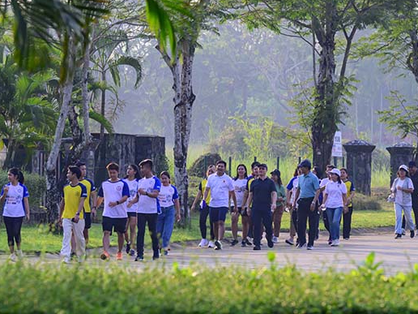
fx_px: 4323
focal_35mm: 358
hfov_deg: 5.5
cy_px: 184
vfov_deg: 4.2
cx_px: 267
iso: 900
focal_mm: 200
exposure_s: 1/800
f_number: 8
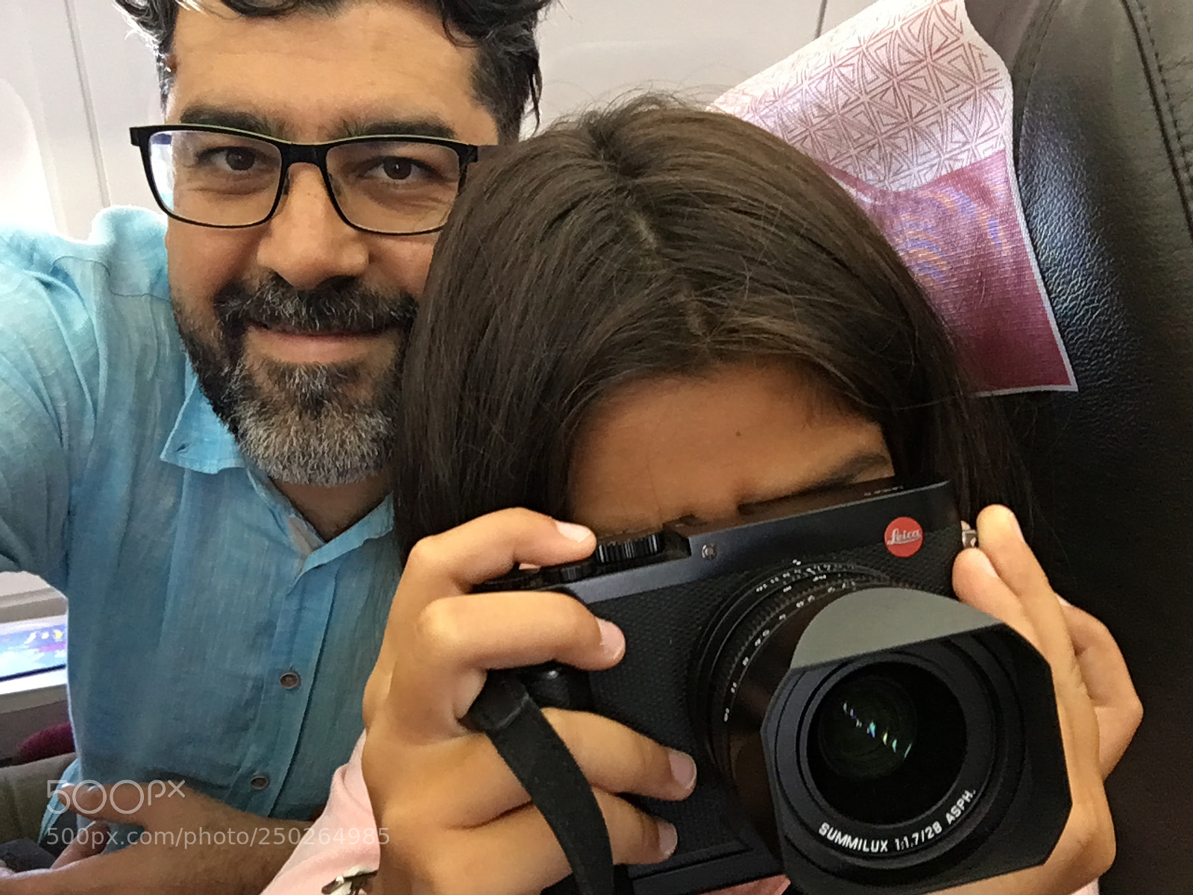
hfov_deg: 58.4
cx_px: 596
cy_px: 448
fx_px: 1068
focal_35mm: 31
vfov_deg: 45.4
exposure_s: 1/33
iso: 250
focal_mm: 2.65
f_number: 2.2
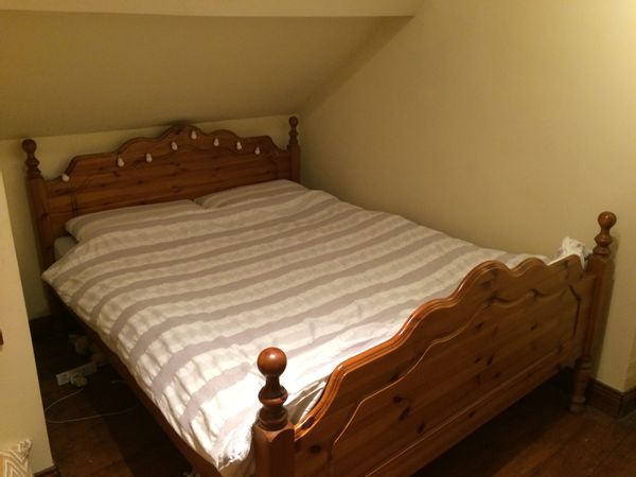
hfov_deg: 61.7
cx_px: 318
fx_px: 533
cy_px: 238
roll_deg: -0.6
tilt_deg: -18.6
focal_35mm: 29
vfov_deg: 48.2
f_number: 2.2
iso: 250
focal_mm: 4.15
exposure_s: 1/33
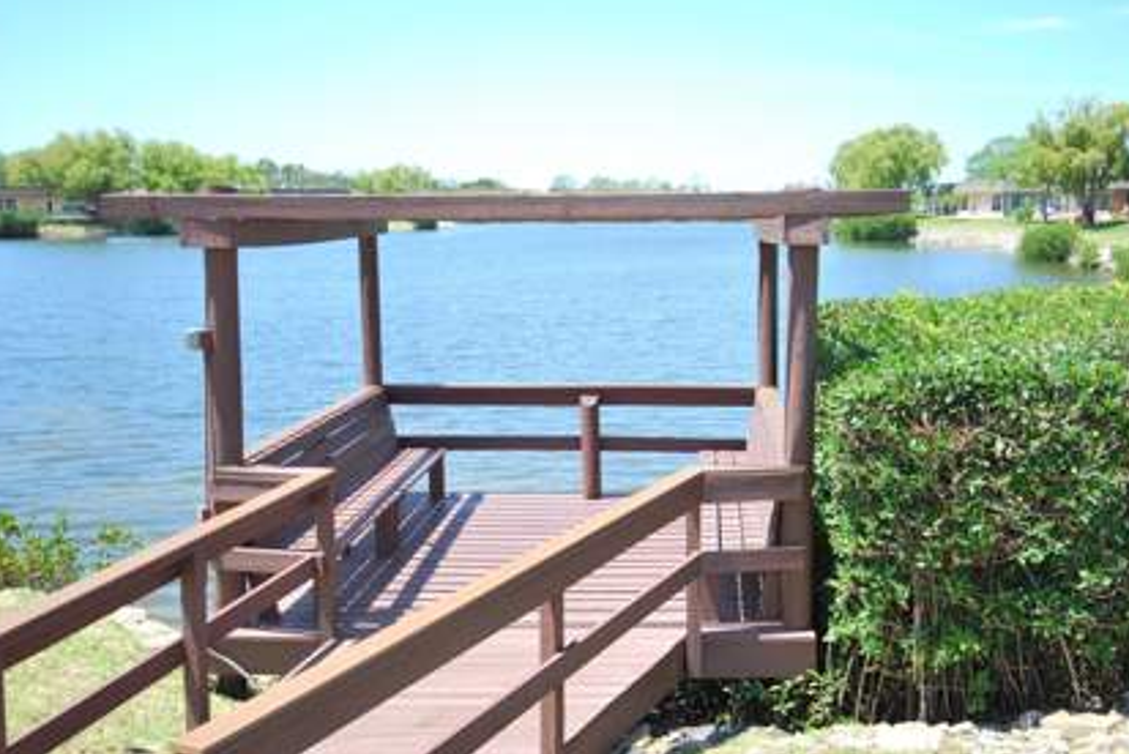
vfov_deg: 36.3
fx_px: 1148
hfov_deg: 52.2
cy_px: 321
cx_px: 631
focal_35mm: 37
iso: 100
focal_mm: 21
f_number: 4.8
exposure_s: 1/200
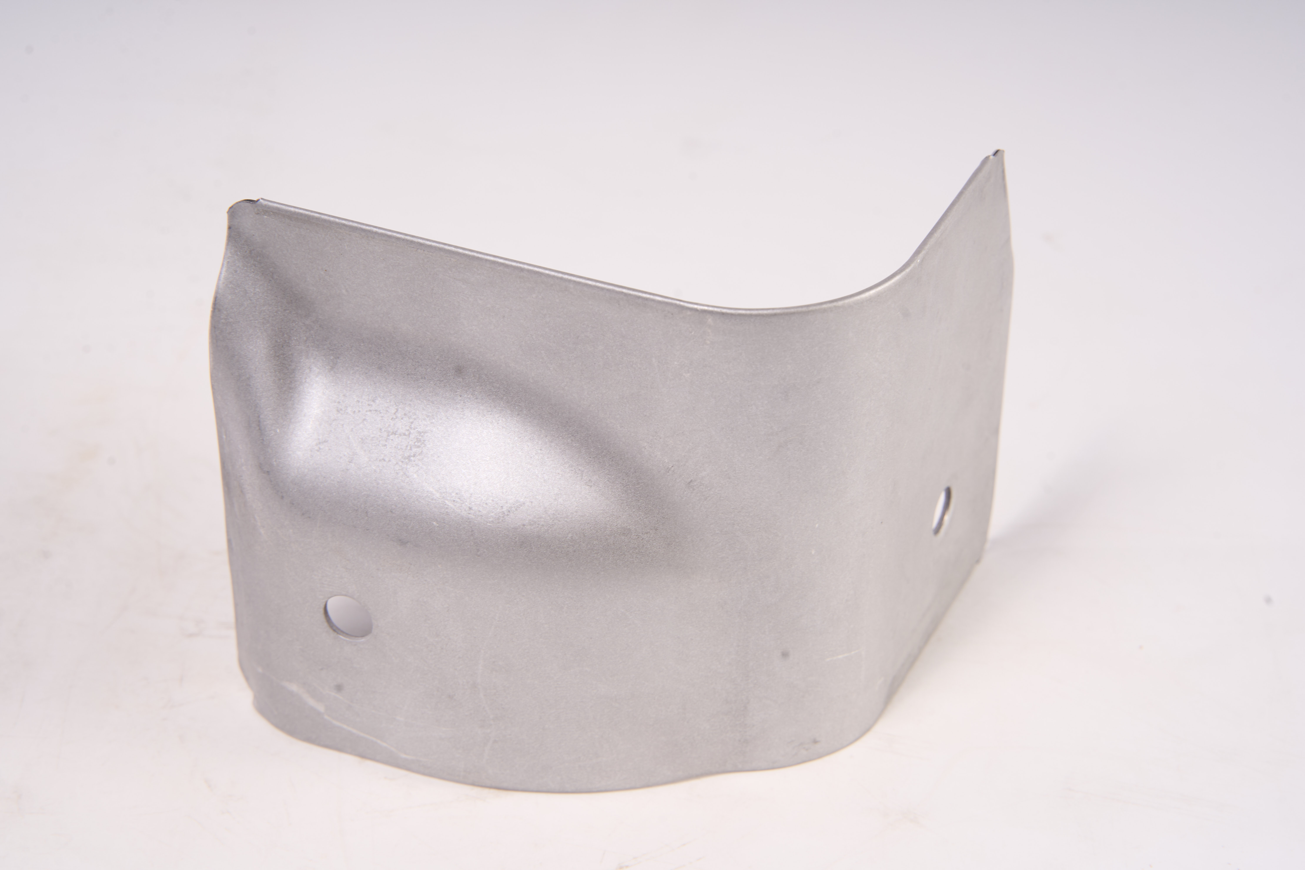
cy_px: 435
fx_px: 2719
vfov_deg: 18.2
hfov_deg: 27.0
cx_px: 652
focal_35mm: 75
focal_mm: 75
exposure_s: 1/125
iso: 160
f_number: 13
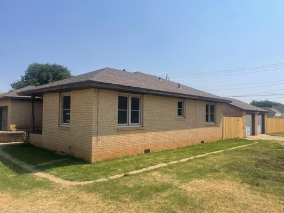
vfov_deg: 53.1
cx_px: 143
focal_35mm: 26
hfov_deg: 67.3
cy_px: 110
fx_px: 213
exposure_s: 1/5618
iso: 32
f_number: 1.6
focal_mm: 5.1
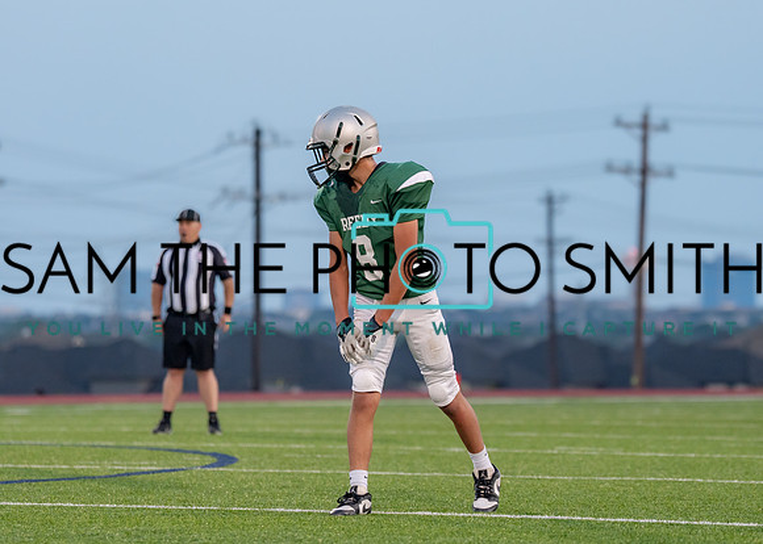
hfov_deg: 9.5
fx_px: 4608
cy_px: 255
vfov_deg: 6.8
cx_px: 470
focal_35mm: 213
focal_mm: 131
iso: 800
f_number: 2.8
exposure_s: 1/1000
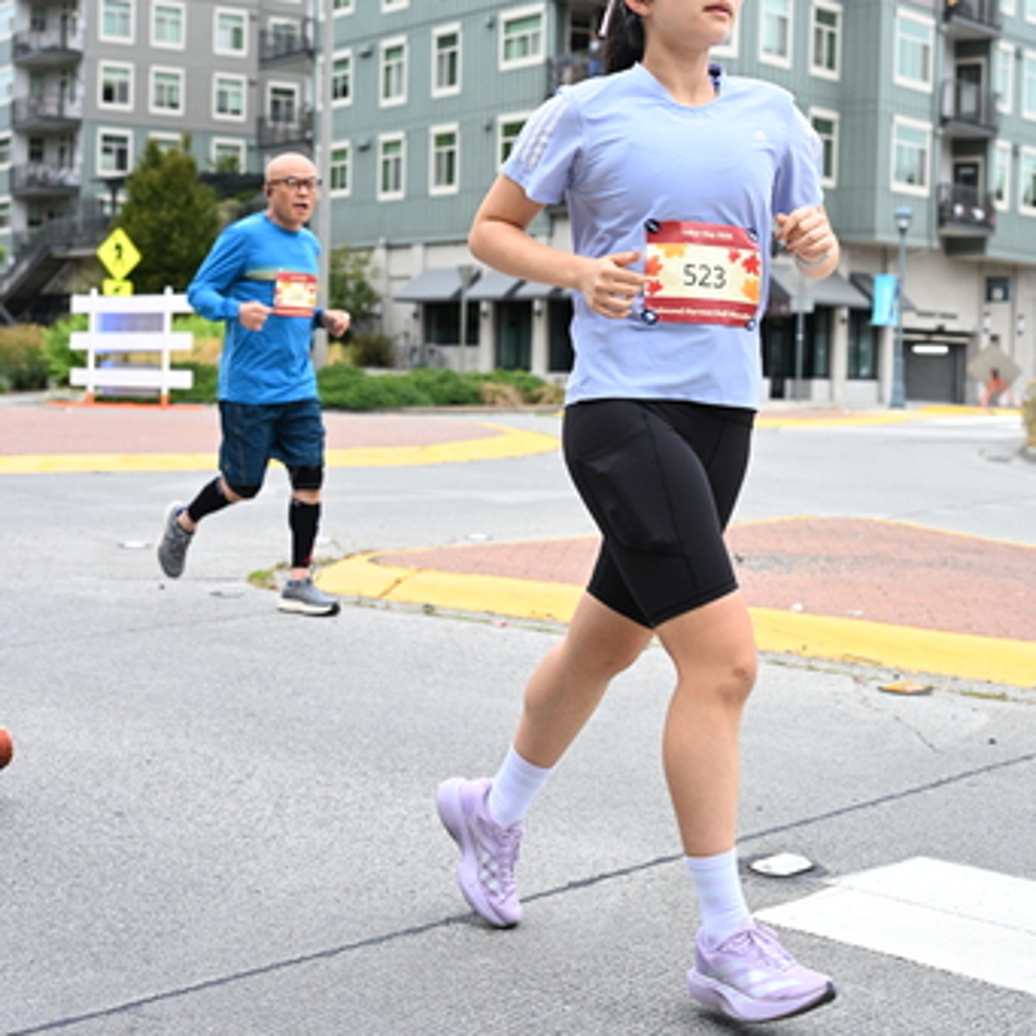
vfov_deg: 29.0
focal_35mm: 59
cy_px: 410
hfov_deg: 29.1
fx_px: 1998
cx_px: 491
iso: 1600
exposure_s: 1/800
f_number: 4
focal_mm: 43
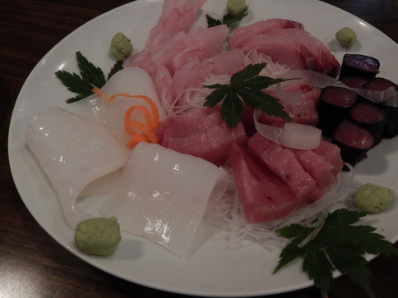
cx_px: 234
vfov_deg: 45.4
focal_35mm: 31
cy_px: 136
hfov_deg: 58.0
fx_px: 356
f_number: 3.4
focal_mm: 4.5
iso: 400
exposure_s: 1/25
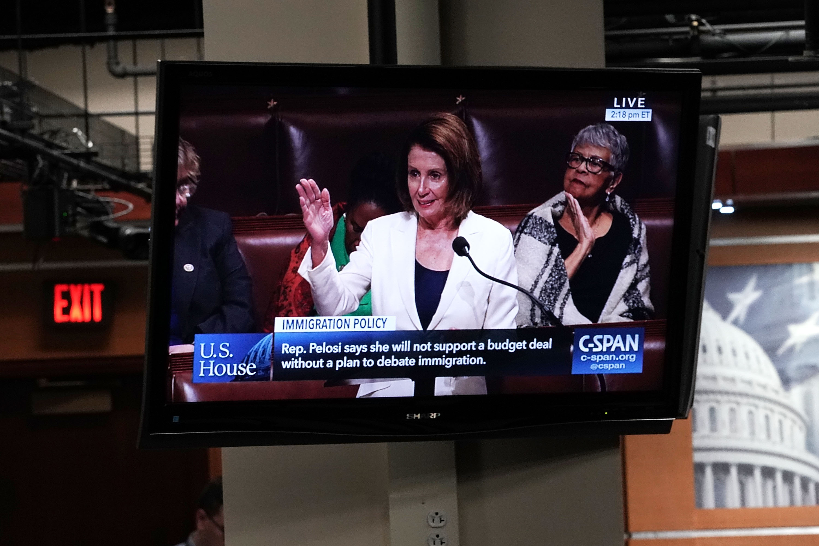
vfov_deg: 10.2
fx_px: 3048
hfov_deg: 15.3
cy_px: 273
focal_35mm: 134
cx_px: 410
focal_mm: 134
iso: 3200
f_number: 13
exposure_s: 1/50
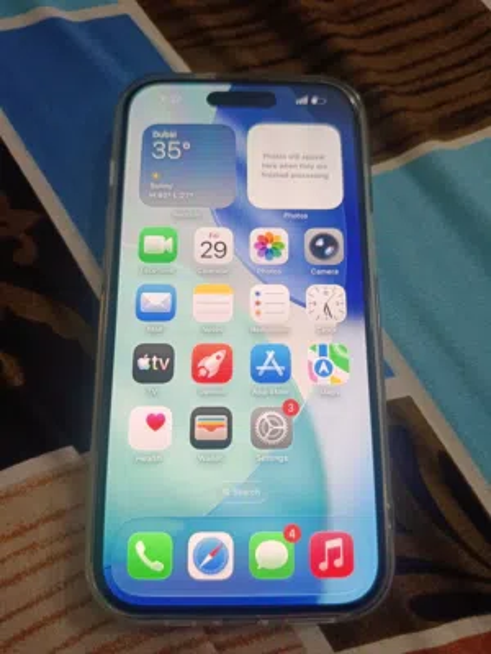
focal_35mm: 26
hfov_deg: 53.1
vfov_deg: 67.3
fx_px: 492
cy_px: 327
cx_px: 246
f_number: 1.75
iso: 320
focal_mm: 5.25
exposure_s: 1/33.3
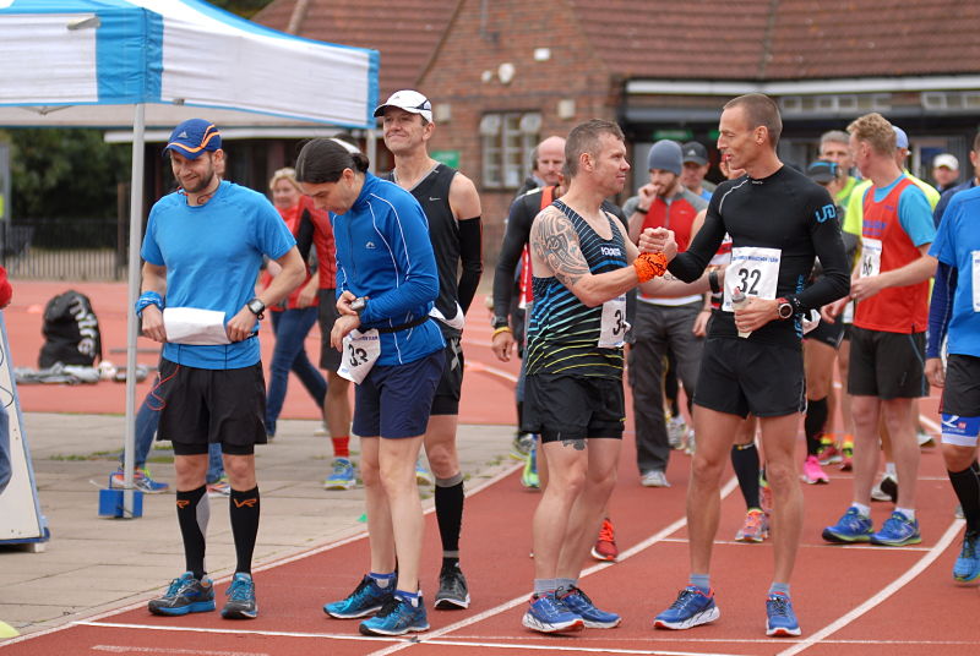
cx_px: 490
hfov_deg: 17.0
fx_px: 3271
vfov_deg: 11.5
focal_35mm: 120
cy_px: 328
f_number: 2.8
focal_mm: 80
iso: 100
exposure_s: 1/125
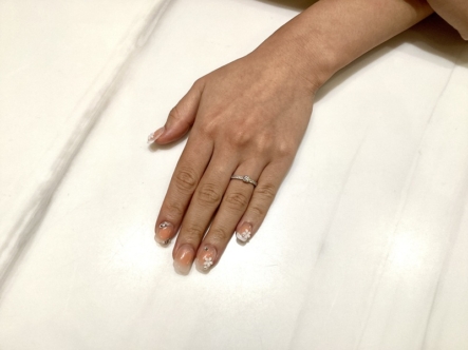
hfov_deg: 58.4
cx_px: 234
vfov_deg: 45.4
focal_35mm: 31
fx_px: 419
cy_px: 175
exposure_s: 1/188
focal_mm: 3.3
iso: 25
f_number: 2.4
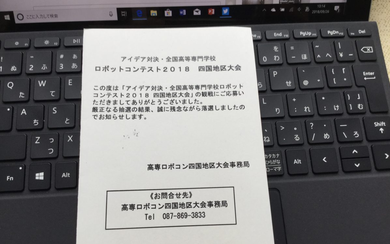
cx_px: 195
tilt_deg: -69.9
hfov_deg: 58.1
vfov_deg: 38.3
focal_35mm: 33
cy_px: 131
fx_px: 351
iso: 32
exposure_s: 1/120
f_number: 2.4
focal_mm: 3.3
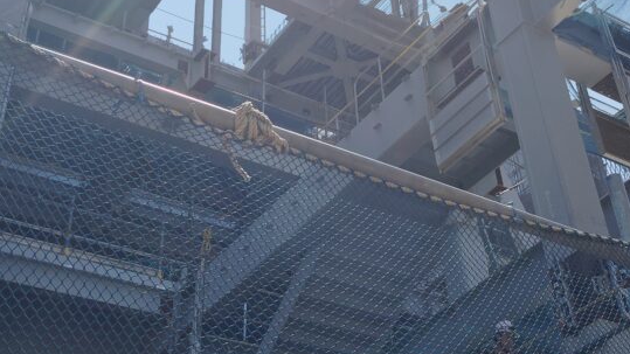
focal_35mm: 58
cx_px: 392
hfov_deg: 35.8
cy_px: 47
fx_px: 969
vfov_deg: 20.4
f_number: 1.8
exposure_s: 1/1748
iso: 50
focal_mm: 4.22
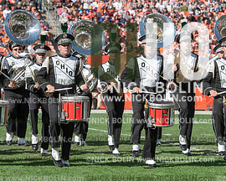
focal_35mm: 212
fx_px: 1418
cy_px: 62
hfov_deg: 9.1
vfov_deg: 7.3
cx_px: 150
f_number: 5
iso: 400
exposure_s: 1/2000
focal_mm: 105
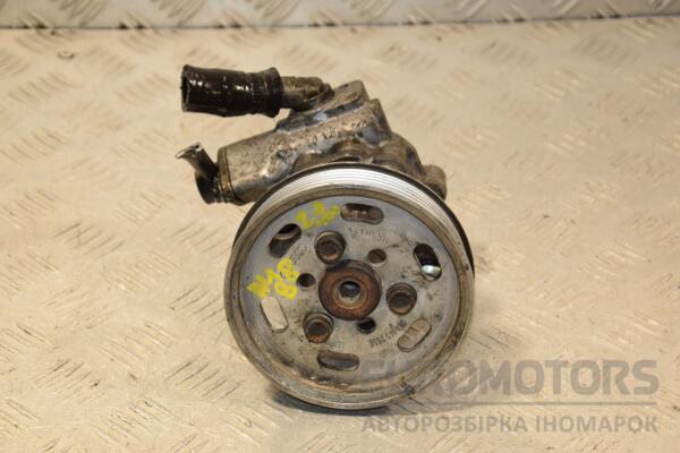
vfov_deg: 13.0
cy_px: 226
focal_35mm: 105
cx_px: 340
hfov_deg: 19.5
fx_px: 1983
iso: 800
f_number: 7.1
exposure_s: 1/200
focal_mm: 70
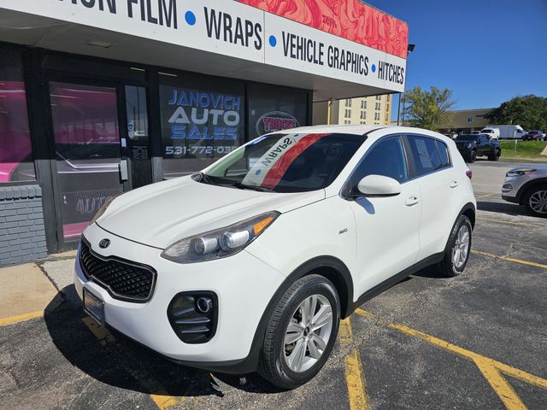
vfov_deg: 58.9
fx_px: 363
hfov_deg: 73.9
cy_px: 205
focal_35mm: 23
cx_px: 274
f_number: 1.7
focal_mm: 6.3
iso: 10
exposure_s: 1/1728
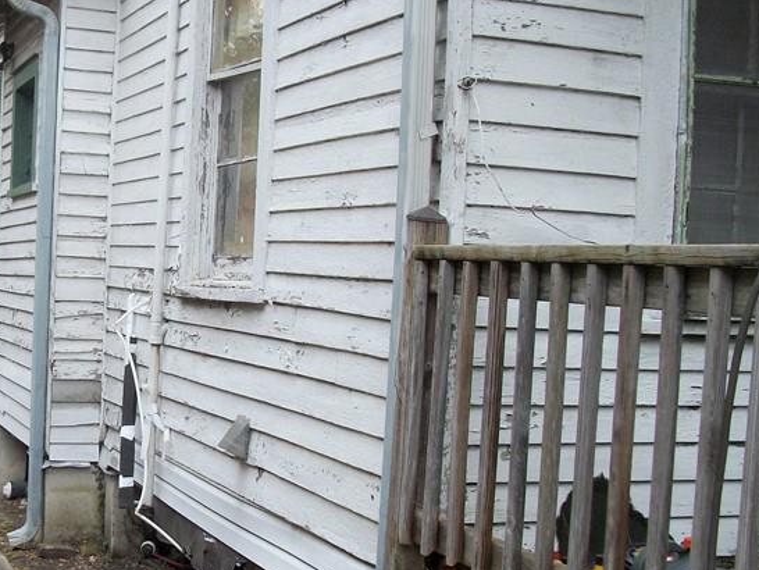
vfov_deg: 24.4
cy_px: 331
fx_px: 1316
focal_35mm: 60
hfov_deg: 31.0
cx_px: 101
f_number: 2.9
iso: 80
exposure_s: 1/250
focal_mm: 5.7
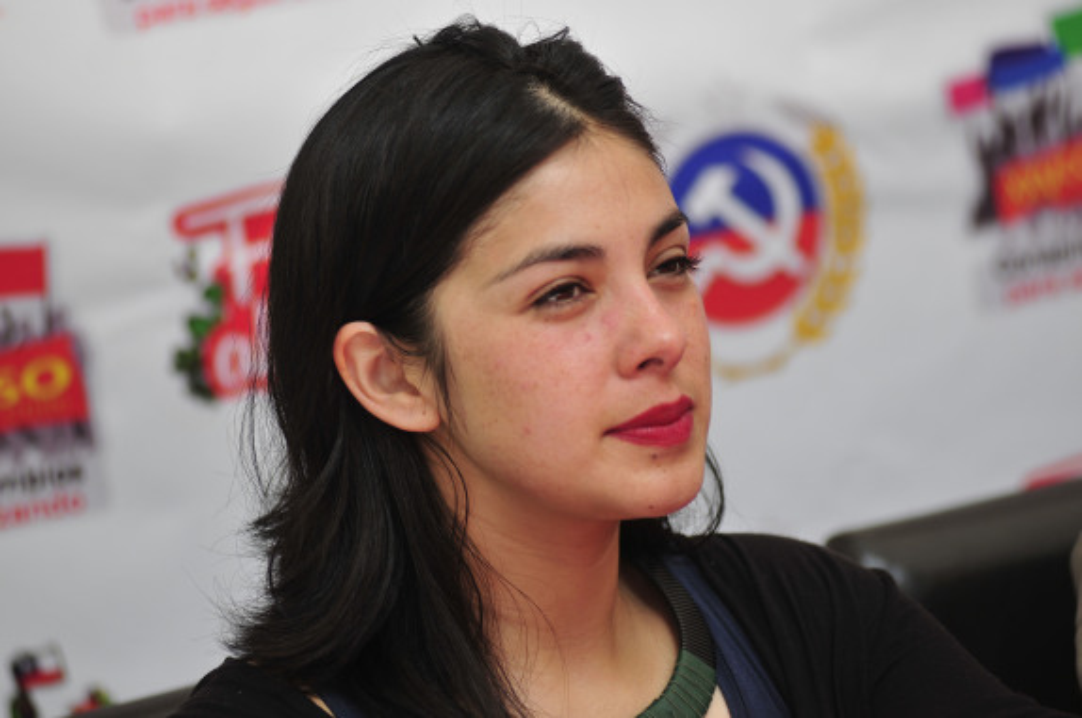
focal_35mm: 255
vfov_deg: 5.4
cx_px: 541
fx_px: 7653
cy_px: 359
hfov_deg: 8.1
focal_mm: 170
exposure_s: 1/800
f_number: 2.8
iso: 200
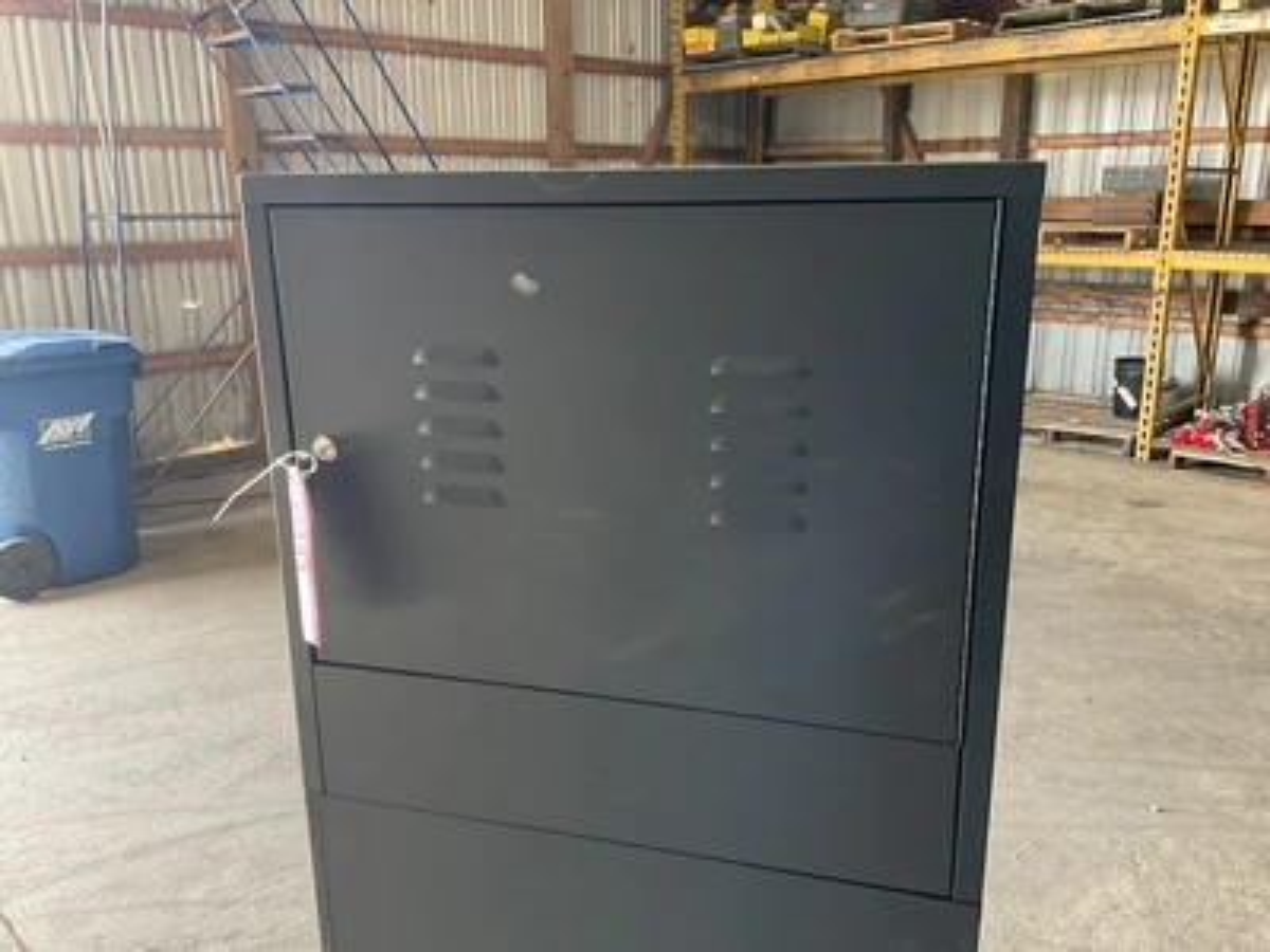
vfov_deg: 48.2
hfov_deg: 61.7
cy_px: 476
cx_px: 635
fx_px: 1064
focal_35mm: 29
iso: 125
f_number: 1.8
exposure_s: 1/60
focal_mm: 3
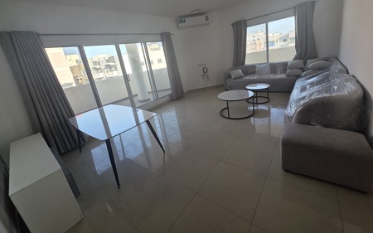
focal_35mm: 14
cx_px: 189
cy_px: 93
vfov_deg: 77.7
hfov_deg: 105.3
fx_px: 142
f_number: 1.9
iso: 32
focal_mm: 2.2
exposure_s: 1/100
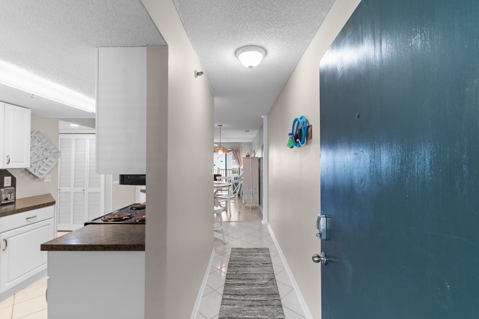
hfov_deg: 100.4
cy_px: 160
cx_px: 240
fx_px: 200
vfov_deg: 77.3
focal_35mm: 15
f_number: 4.5
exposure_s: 1/6
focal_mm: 10
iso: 100
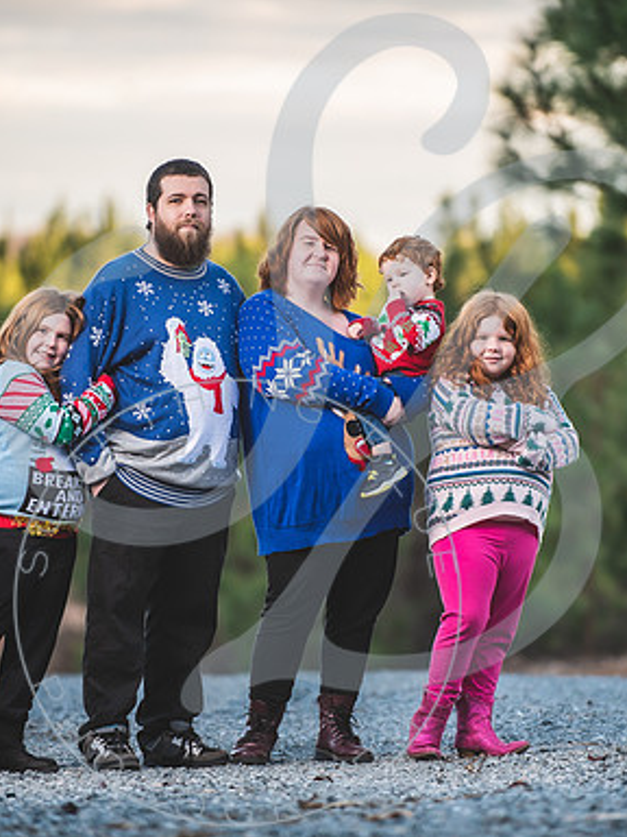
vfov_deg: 7.2
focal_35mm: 276
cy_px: 420
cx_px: 346
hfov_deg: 5.4
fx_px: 6666
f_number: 2.8
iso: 100
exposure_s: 1/200
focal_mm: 190
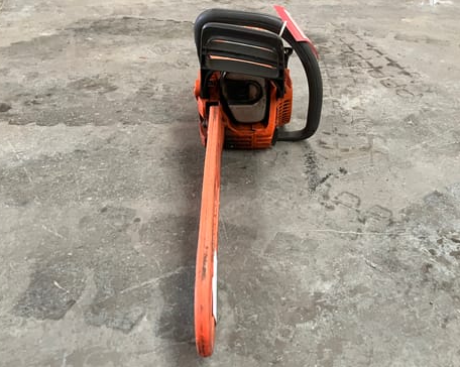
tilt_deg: -39.0
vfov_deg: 48.4
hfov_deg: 58.8
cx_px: 238
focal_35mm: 30
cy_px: 187
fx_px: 408
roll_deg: -1.7
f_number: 1.8
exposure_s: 1/40
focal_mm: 3.99
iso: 400
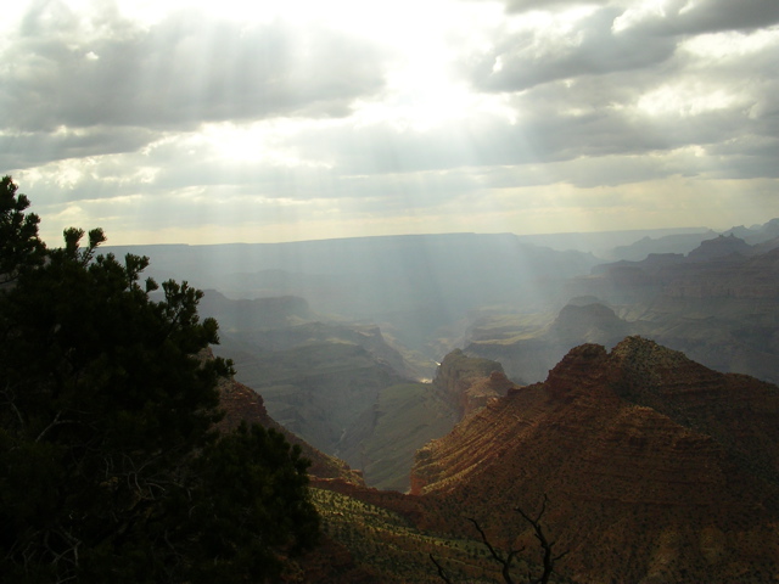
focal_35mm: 38
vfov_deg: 37.7
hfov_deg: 49.0
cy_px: 292
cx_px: 390
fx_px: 855
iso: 50
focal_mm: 5.8
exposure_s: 1/326
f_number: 5.6
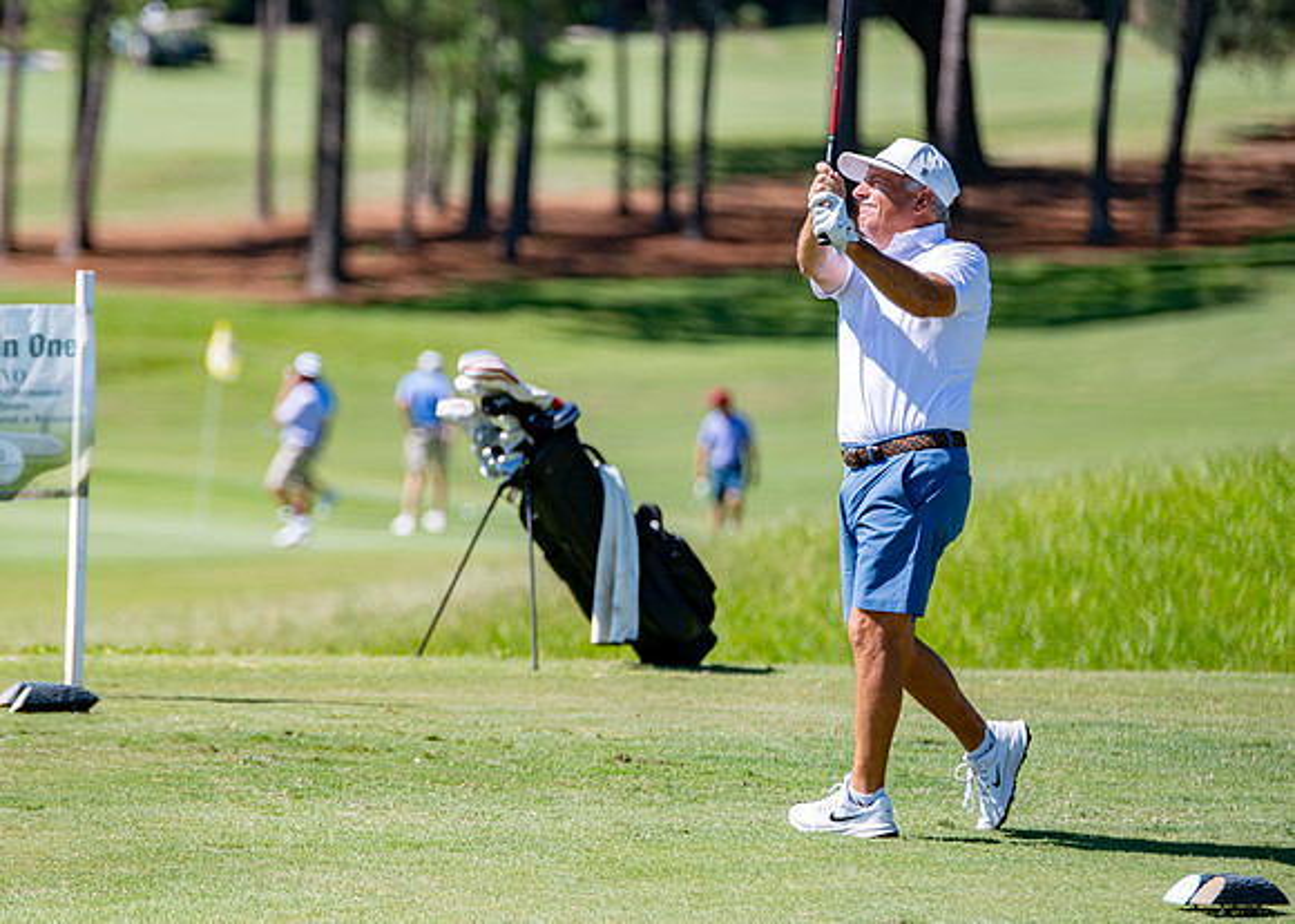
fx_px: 9649
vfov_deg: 5.5
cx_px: 442
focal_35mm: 262
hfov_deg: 7.7
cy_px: 434
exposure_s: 1/1600
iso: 100
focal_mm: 165
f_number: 2.8
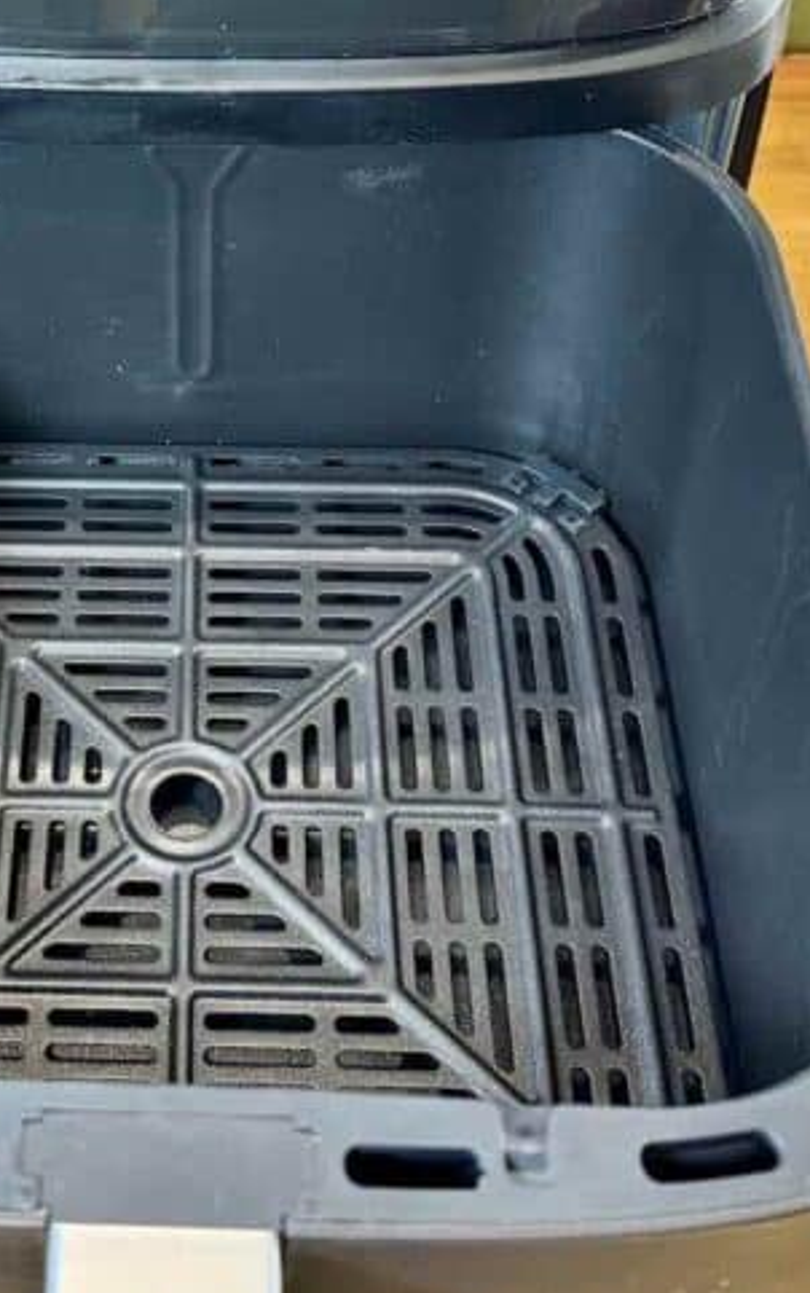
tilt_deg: -40.4
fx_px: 1904
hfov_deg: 23.6
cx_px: 129
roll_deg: +1.2
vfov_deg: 37.1
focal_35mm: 54
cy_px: 424
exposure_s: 1/59
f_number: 1.78
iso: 200
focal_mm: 6.76
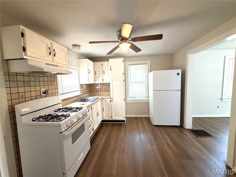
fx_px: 95
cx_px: 118
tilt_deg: -5.6
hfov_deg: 102.1
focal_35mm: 14
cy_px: 88
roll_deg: +2.8
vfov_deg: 85.7
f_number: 2.2
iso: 200
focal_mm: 2.22
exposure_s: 1/60
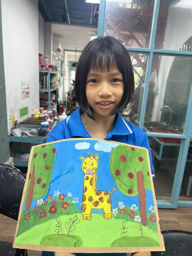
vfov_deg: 67.3
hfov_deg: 53.1
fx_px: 192
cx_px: 96
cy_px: 128
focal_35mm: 26
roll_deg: -3.2
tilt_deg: -14.6
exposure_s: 1/100
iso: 80
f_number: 1.5
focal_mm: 5.7
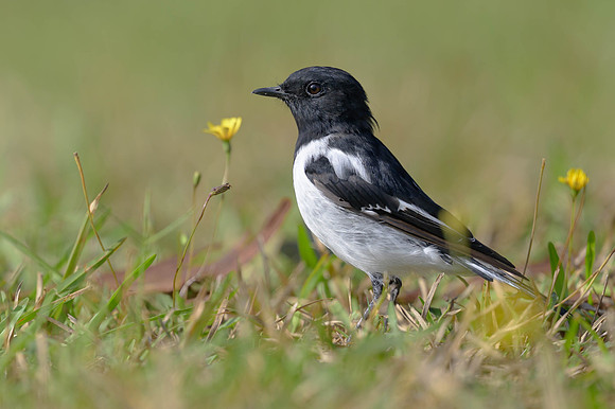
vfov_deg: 1.5
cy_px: 183
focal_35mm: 911
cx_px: 260
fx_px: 15545
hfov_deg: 2.3
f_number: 2.8
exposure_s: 1/2500
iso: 110
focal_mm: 400
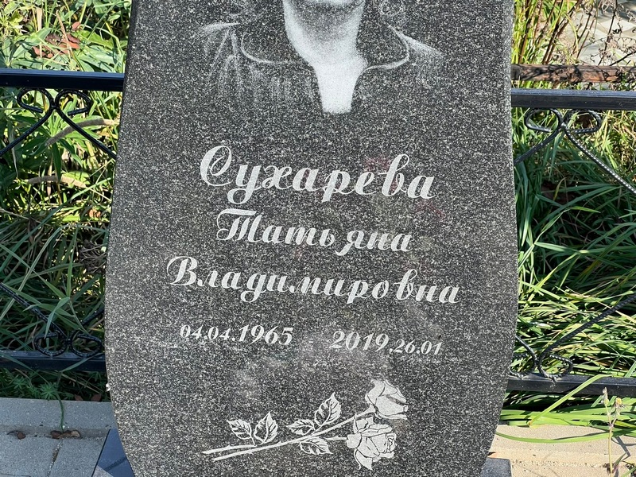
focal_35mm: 77
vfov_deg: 19.1
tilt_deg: -25.9
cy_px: 238
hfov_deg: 25.3
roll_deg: -1.1
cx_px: 318
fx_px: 1415
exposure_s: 1/233
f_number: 2.8
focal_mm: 9
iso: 32
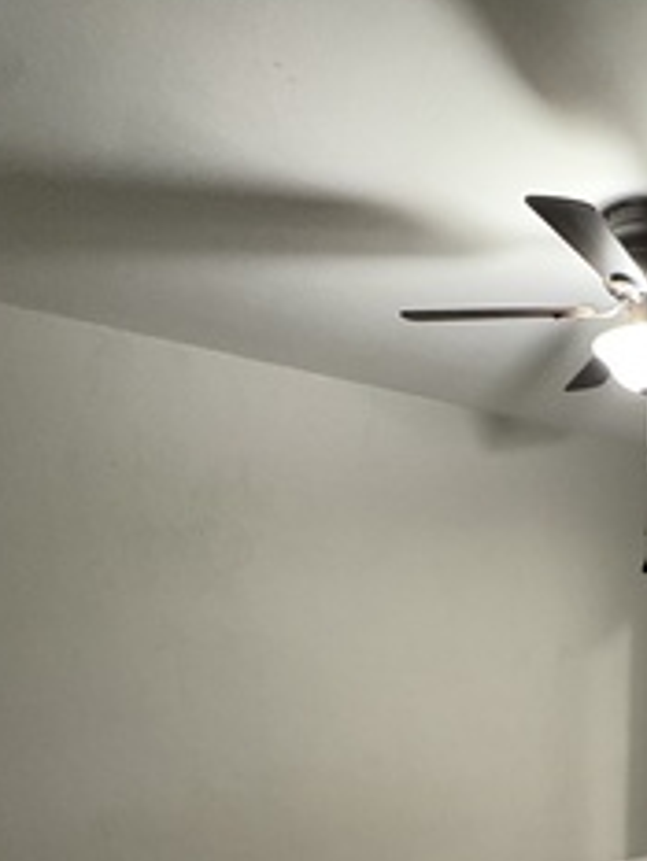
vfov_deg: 52.5
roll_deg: -1.7
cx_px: 641
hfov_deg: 41.1
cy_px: 780
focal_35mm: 30
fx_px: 747
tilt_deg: -11.9
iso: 800
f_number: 2.2
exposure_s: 1/60
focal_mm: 2.22
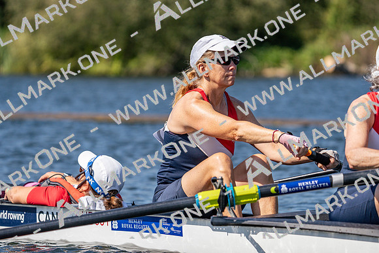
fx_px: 3159
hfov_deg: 6.9
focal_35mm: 300
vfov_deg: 4.6
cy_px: 126
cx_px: 190
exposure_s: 1/2000
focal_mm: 300
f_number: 6.3
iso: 250
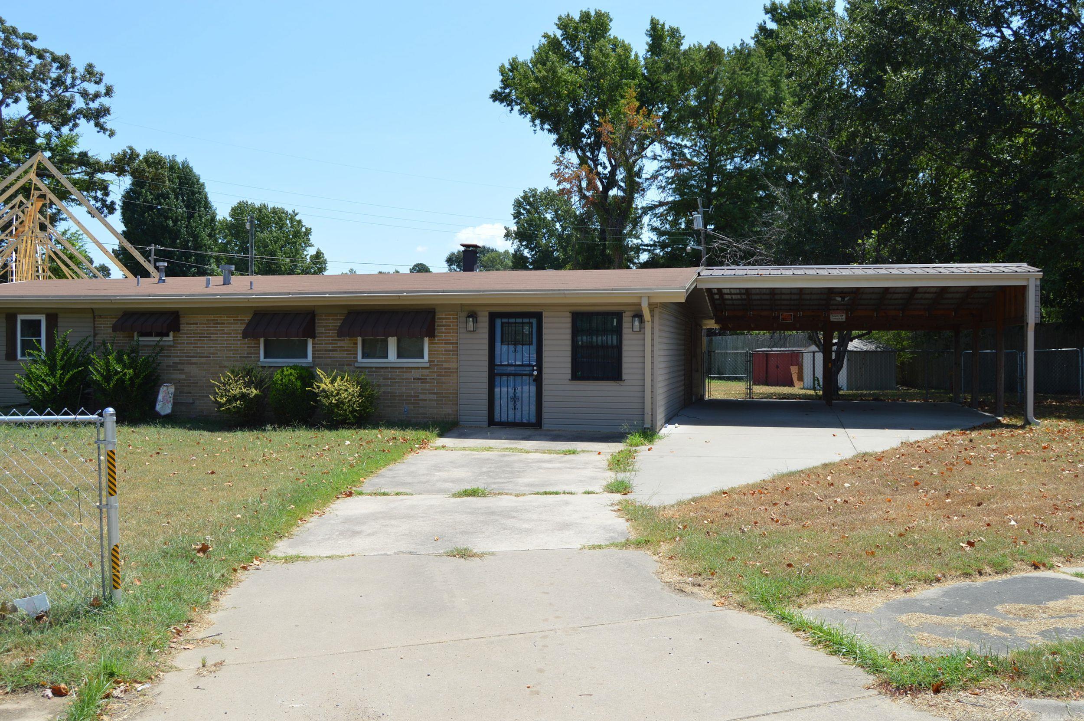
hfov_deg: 62.0
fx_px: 902
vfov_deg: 43.5
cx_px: 542
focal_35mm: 30
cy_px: 360
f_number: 7.1
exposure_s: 1/200
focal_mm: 20
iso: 100
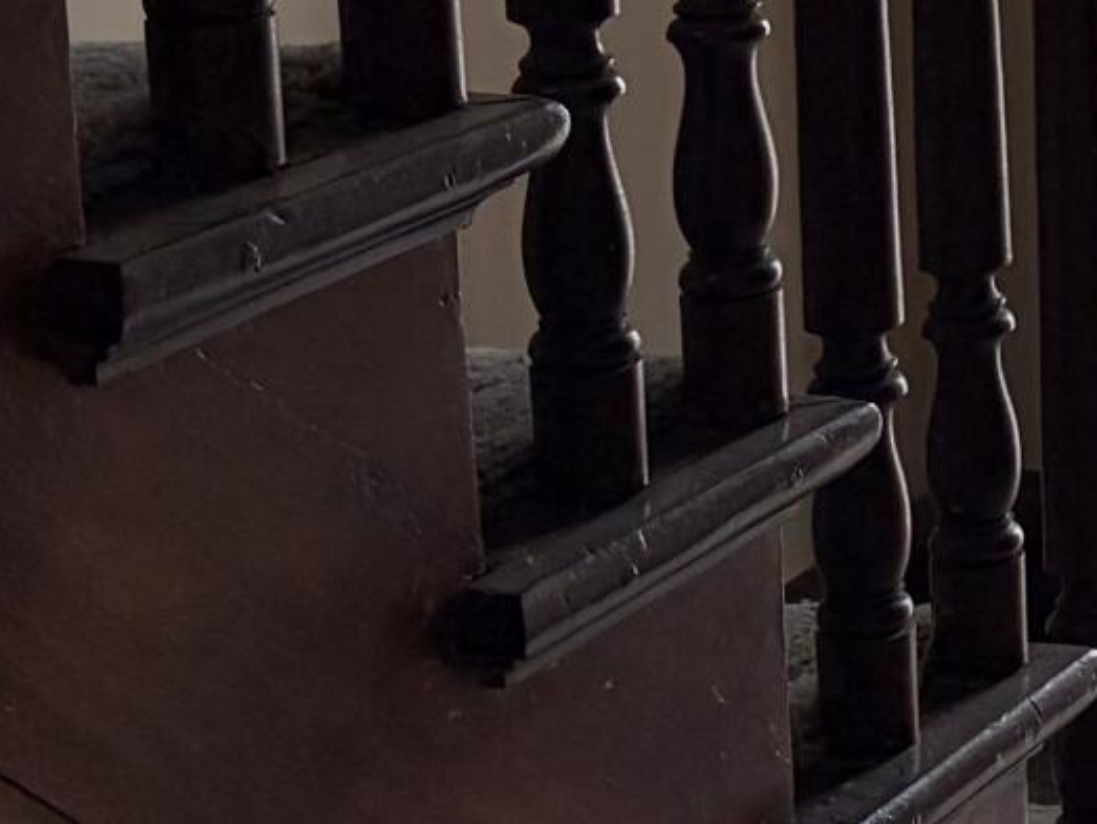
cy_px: -235
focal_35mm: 149
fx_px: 4725
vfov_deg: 9.8
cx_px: 2091
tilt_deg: -8.4
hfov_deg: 12.0
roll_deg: +1.0
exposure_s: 1/122
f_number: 1.6
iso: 100
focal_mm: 5.96
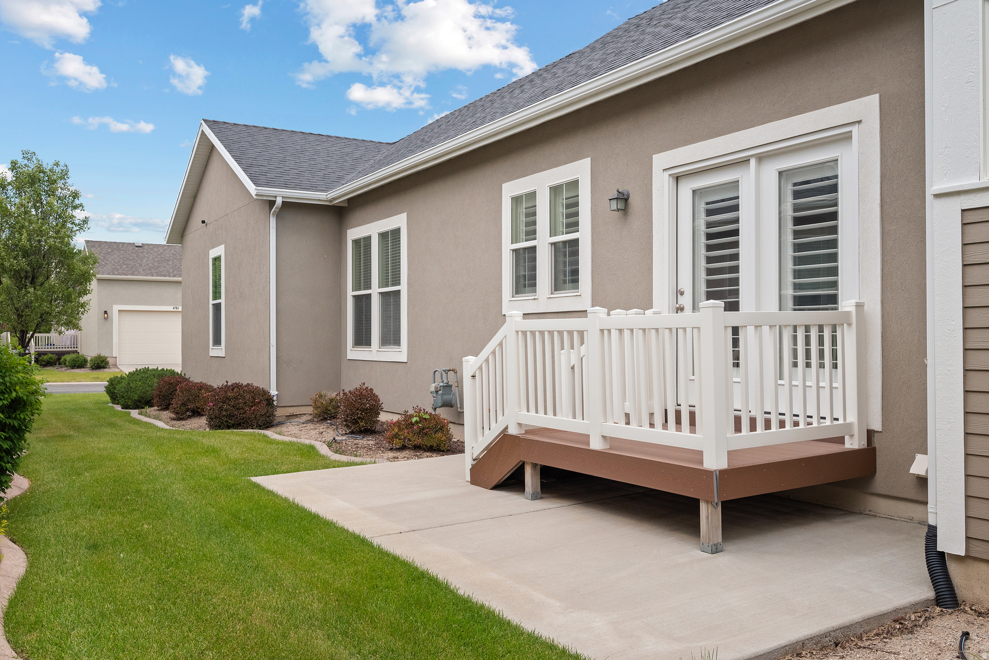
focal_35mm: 30
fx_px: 824
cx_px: 494
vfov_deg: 43.6
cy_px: 330
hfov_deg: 61.9
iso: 800
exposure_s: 1/320
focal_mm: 30
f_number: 8
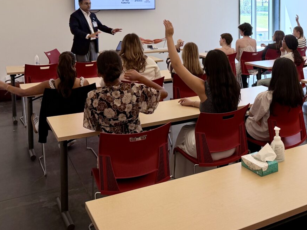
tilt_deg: -3.9
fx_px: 390
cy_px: 32
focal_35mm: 44
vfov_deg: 31.6
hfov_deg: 40.2
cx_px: 267
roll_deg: +0.1
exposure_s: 1/299
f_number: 1.78
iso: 125
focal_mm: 6.76
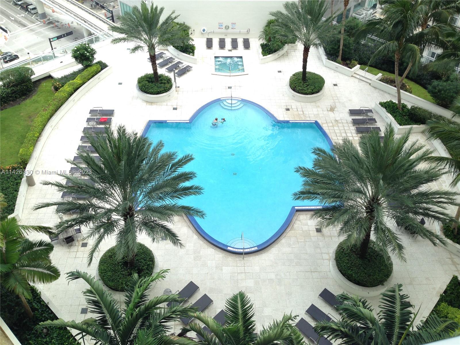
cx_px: 230
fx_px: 439
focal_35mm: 33
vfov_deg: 42.9
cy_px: 172
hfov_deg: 55.4
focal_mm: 4.12
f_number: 2.4
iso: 50
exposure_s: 1/270
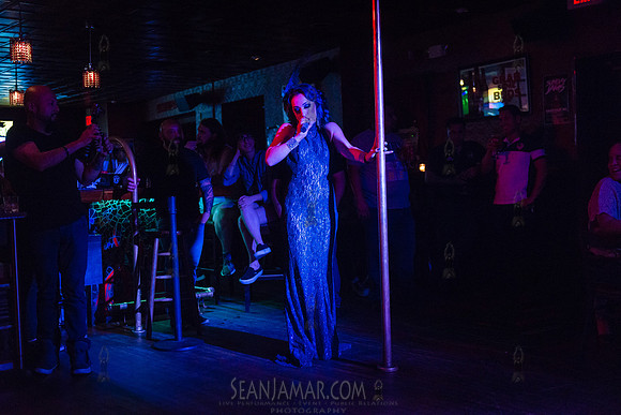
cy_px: 208
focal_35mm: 44
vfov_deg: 30.5
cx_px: 310
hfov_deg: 44.5
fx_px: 759
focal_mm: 44
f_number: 2.8
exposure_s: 1/250
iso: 4000
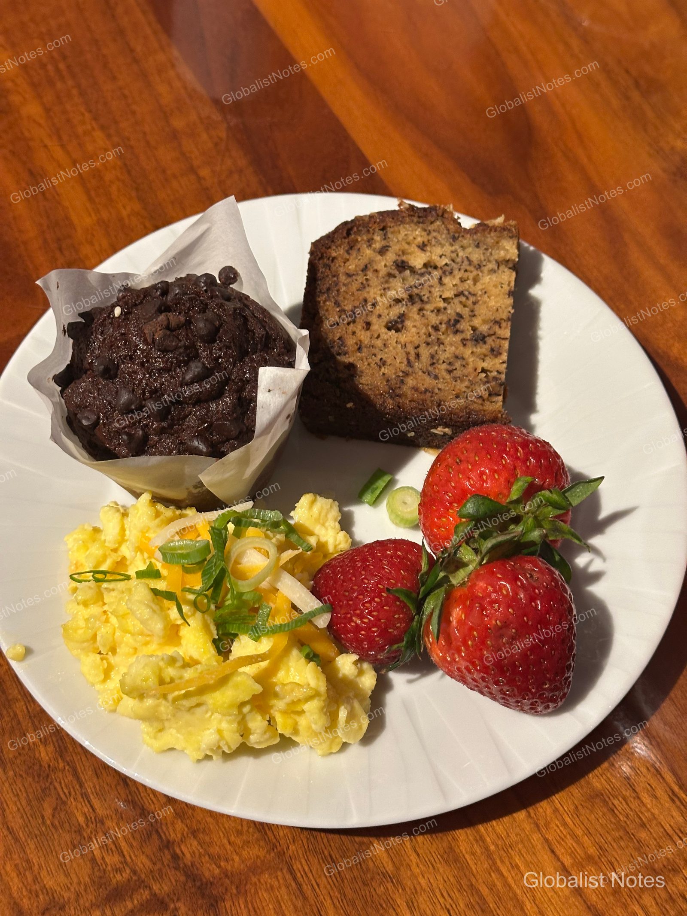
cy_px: 458
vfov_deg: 39.7
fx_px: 1270
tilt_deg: -60.7
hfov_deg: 30.3
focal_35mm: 48
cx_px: 344
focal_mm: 6.86
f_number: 1.78
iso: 160
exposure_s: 1/60
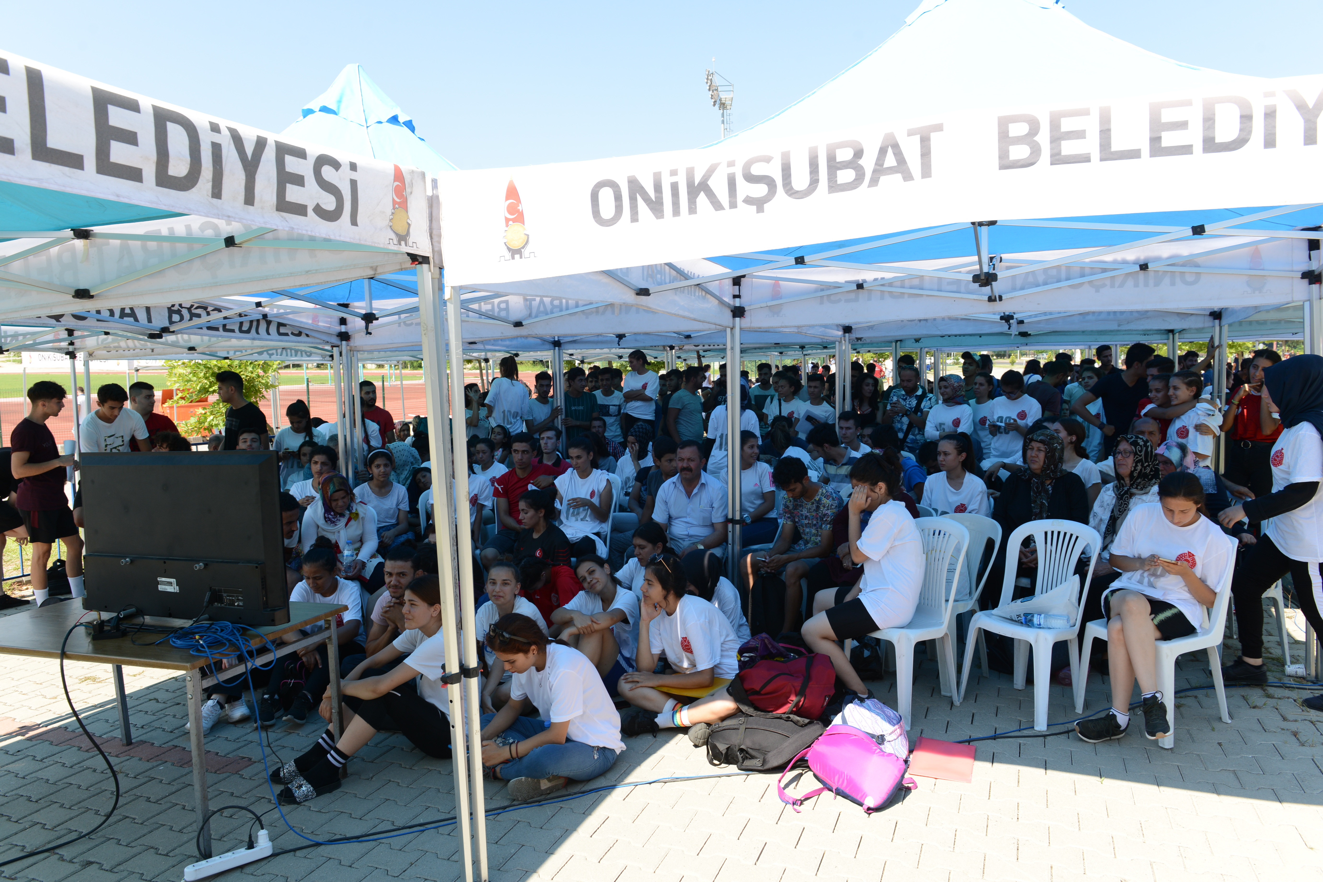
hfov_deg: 73.7
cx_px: 662
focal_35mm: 24
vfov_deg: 53.1
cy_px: 441
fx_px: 882
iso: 250
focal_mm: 24
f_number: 8
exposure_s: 1/250
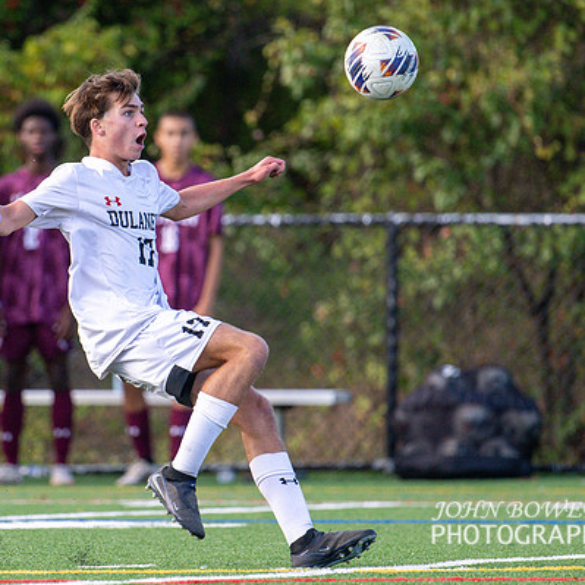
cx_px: 140
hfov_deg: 2.3
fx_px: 14569
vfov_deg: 2.3
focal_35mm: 762
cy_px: 279
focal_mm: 400
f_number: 4.5
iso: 1800
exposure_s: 1/2500
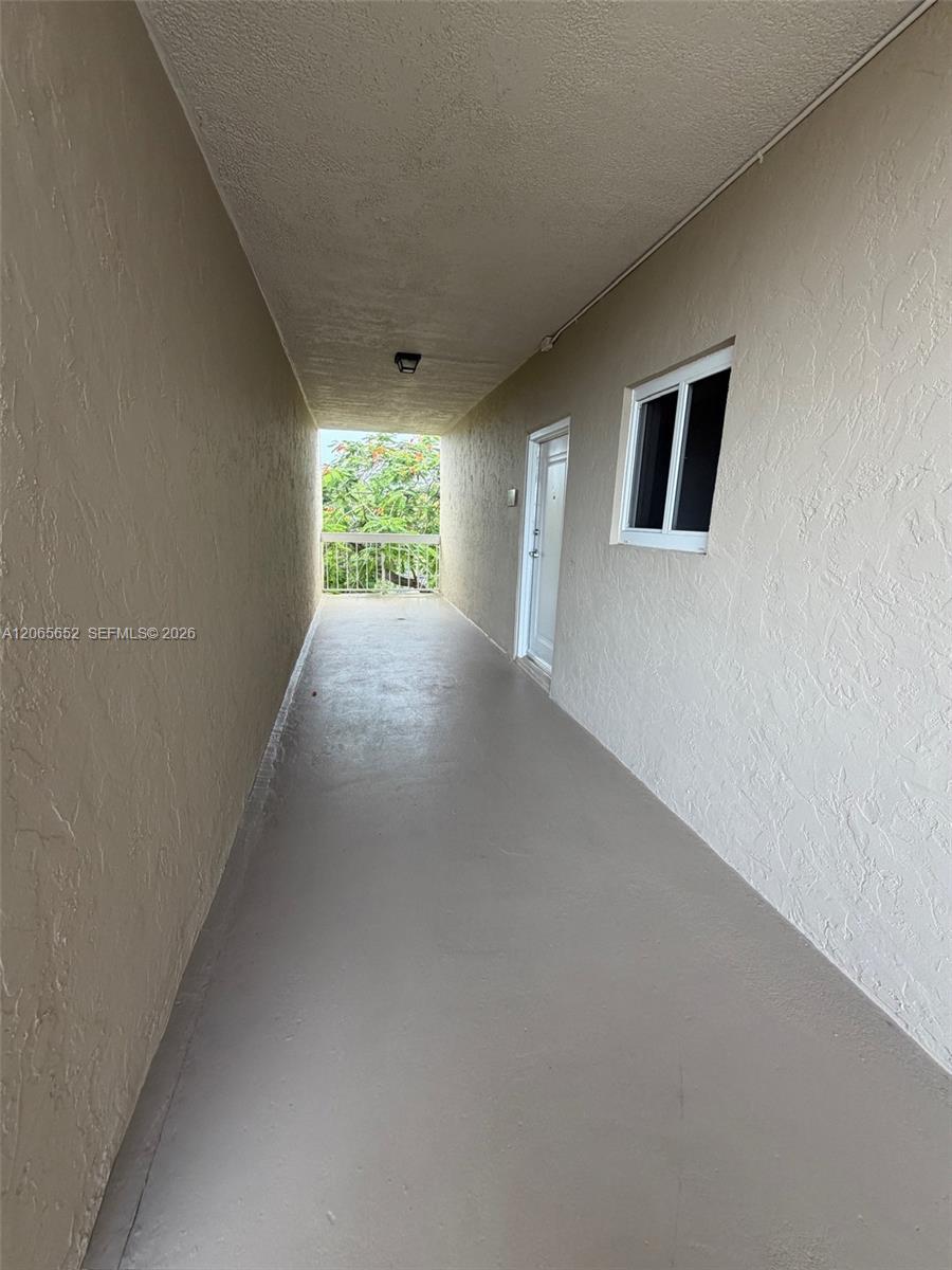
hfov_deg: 85.7
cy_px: 635
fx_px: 513
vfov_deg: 102.1
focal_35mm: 14
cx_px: 476
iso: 125
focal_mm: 2.22
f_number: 2.2
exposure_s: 1/121
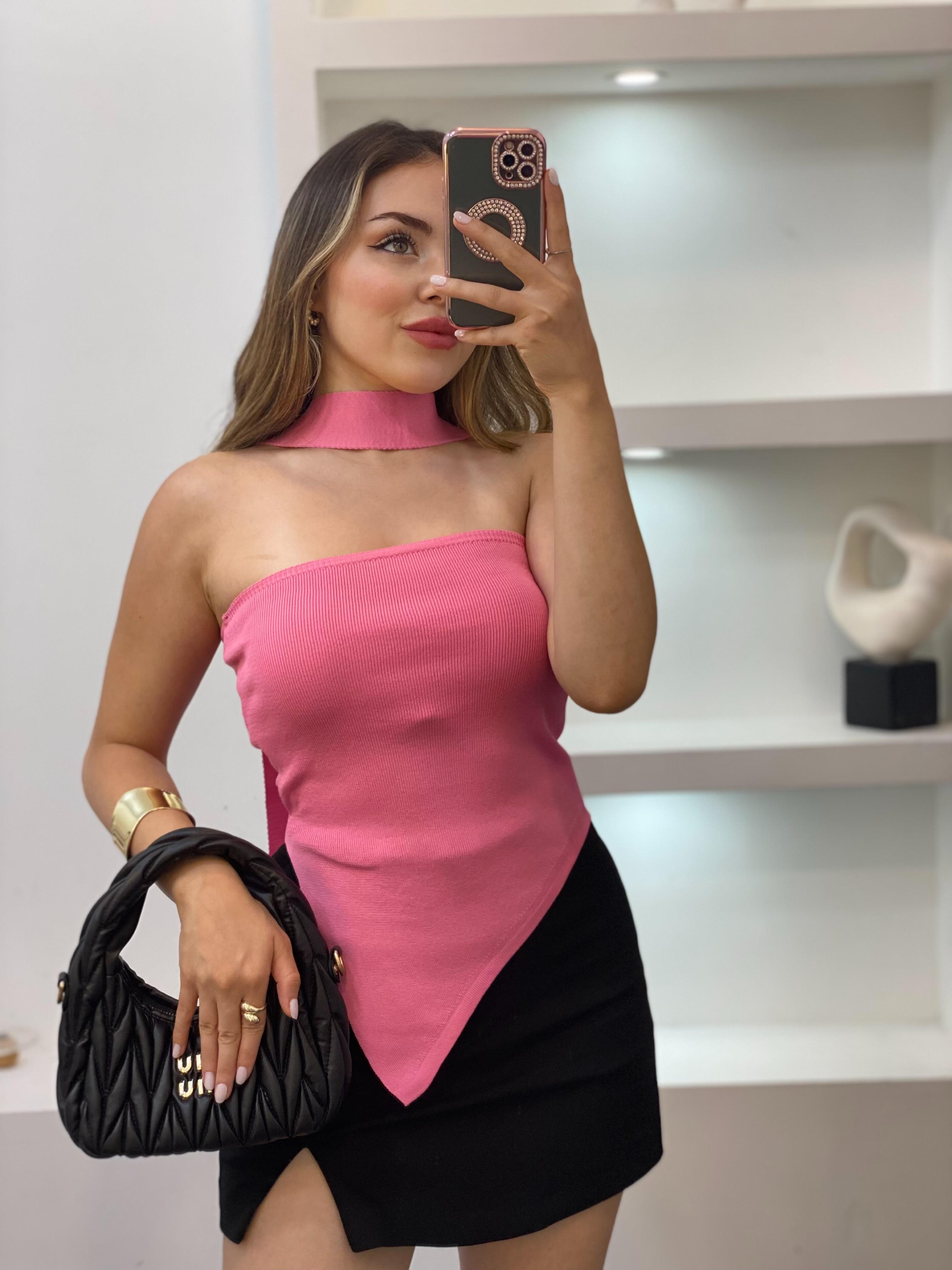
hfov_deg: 28.0
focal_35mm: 52
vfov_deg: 36.8
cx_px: 476
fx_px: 1907
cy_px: 635
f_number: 2
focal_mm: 6
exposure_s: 1/100
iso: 100
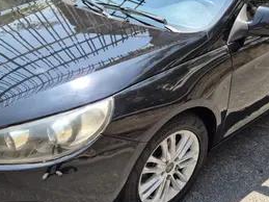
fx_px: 311
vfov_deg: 35.8
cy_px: 83
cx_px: 155
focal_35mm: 40
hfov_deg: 46.7
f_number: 1.8
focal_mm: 5.4
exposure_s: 1/550
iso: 25
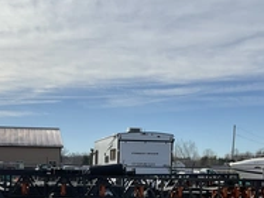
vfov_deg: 22.7
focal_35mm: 62
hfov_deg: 31.0
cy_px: 195
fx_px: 473
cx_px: 89
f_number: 1.8
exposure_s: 1/3322
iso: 25
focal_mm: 3
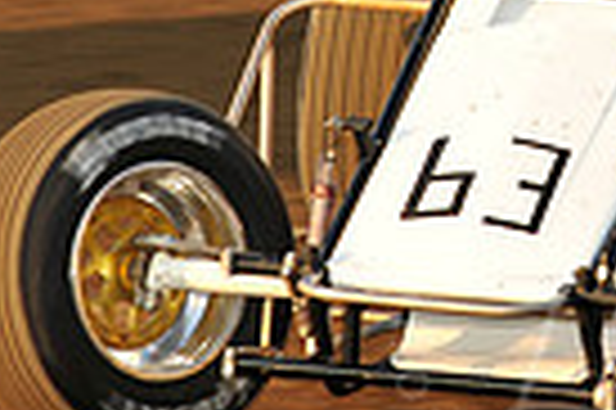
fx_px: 11246
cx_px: 656
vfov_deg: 2.1
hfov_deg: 3.1
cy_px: -99
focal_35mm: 658
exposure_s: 1/320
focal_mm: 155
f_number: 8
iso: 400
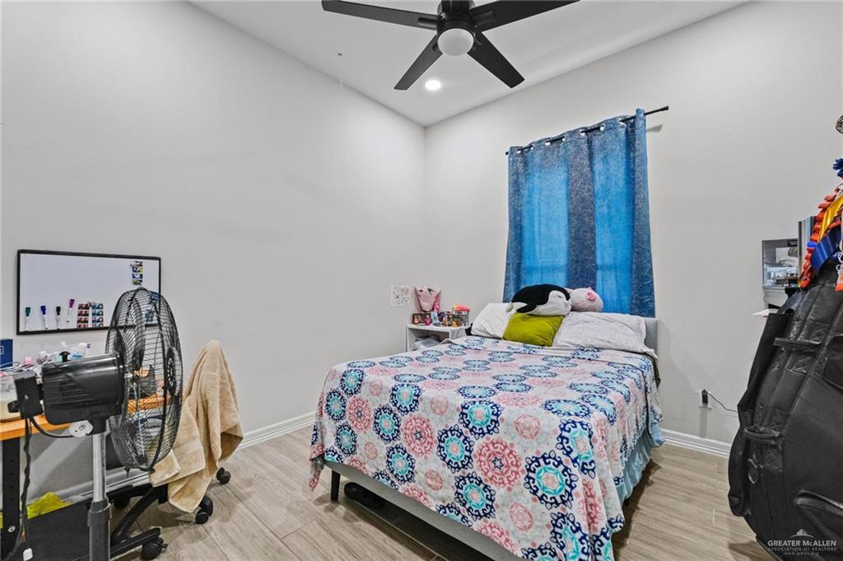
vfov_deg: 81.1
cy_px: 280
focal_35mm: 14
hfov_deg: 104.3
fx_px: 328
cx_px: 422
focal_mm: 14
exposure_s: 1/30
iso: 1000
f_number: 7.1
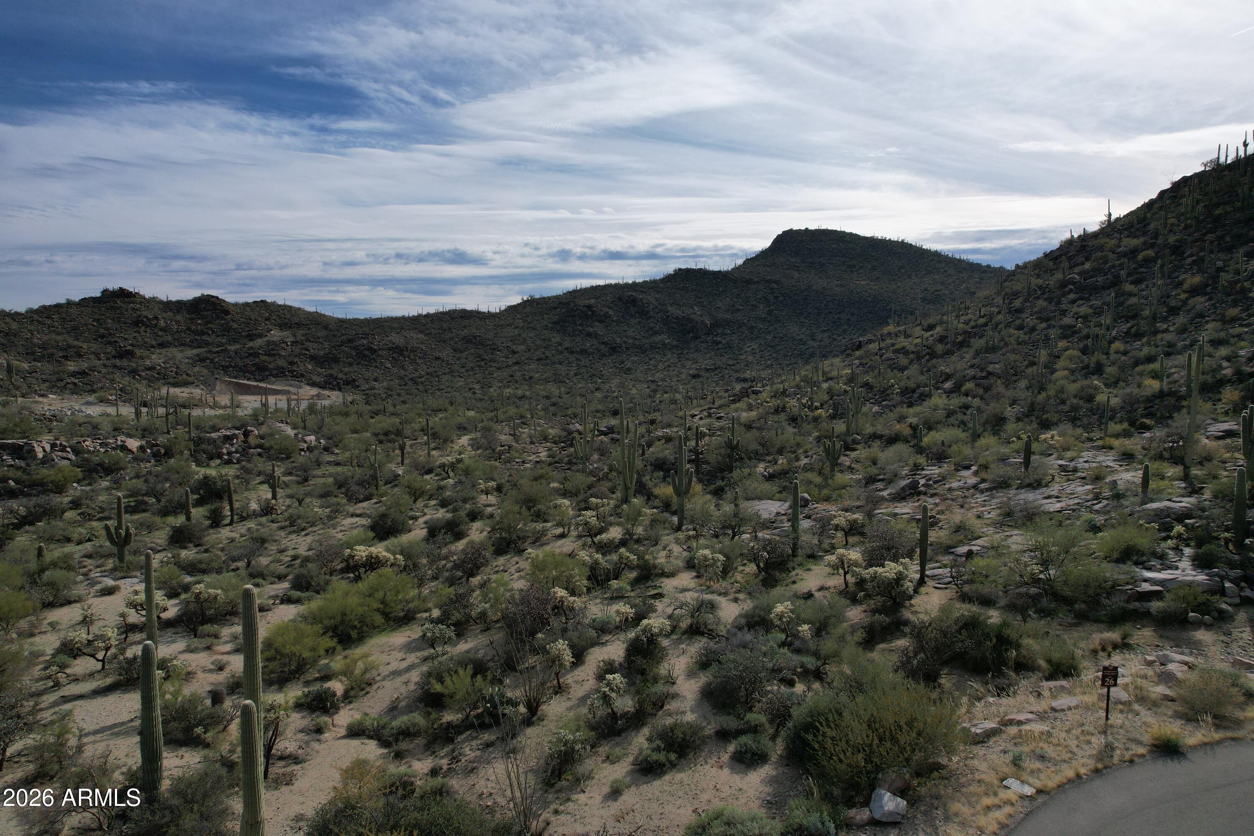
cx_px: 627
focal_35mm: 22
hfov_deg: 78.6
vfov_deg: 57.2
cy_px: 418
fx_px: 766
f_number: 2.8
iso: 100
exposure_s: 1/5000
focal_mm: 8.38
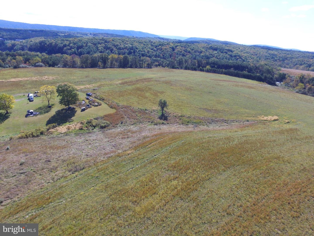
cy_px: 118
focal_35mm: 20
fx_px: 181
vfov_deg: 66.0
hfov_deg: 81.7
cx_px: 157
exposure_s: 1/640
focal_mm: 3.61
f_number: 2.8
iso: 100
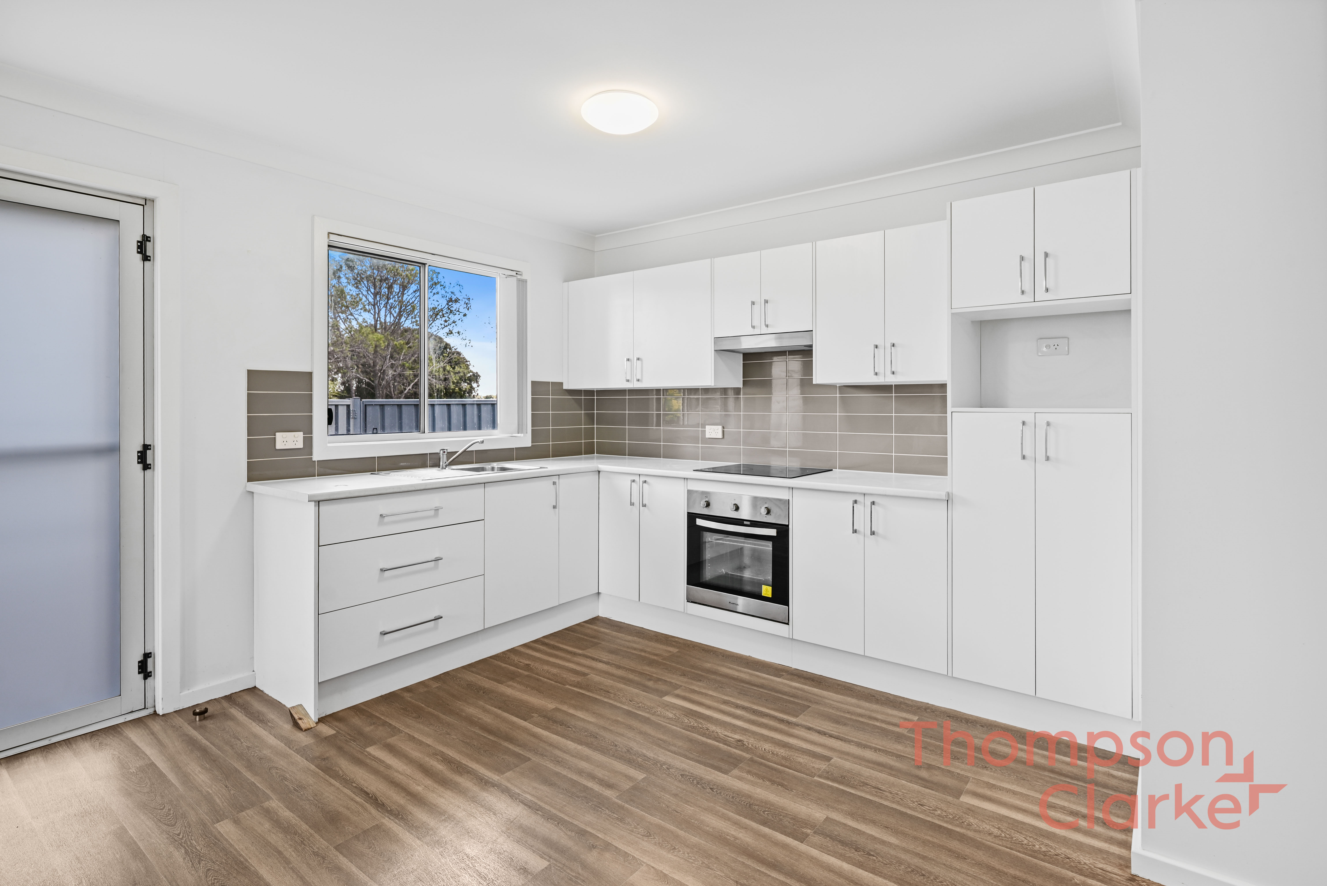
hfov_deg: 91.6
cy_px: 443
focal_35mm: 18
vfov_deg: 68.9
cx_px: 664
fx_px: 645
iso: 100
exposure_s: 1/3
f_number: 7.1
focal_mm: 17.5
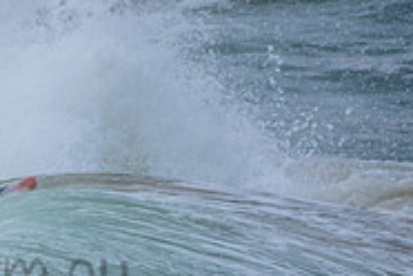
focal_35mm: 2341
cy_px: 250
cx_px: -107
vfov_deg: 0.6
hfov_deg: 0.9
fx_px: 26854
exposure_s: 1/1000
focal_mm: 500
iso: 200
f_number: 5.6
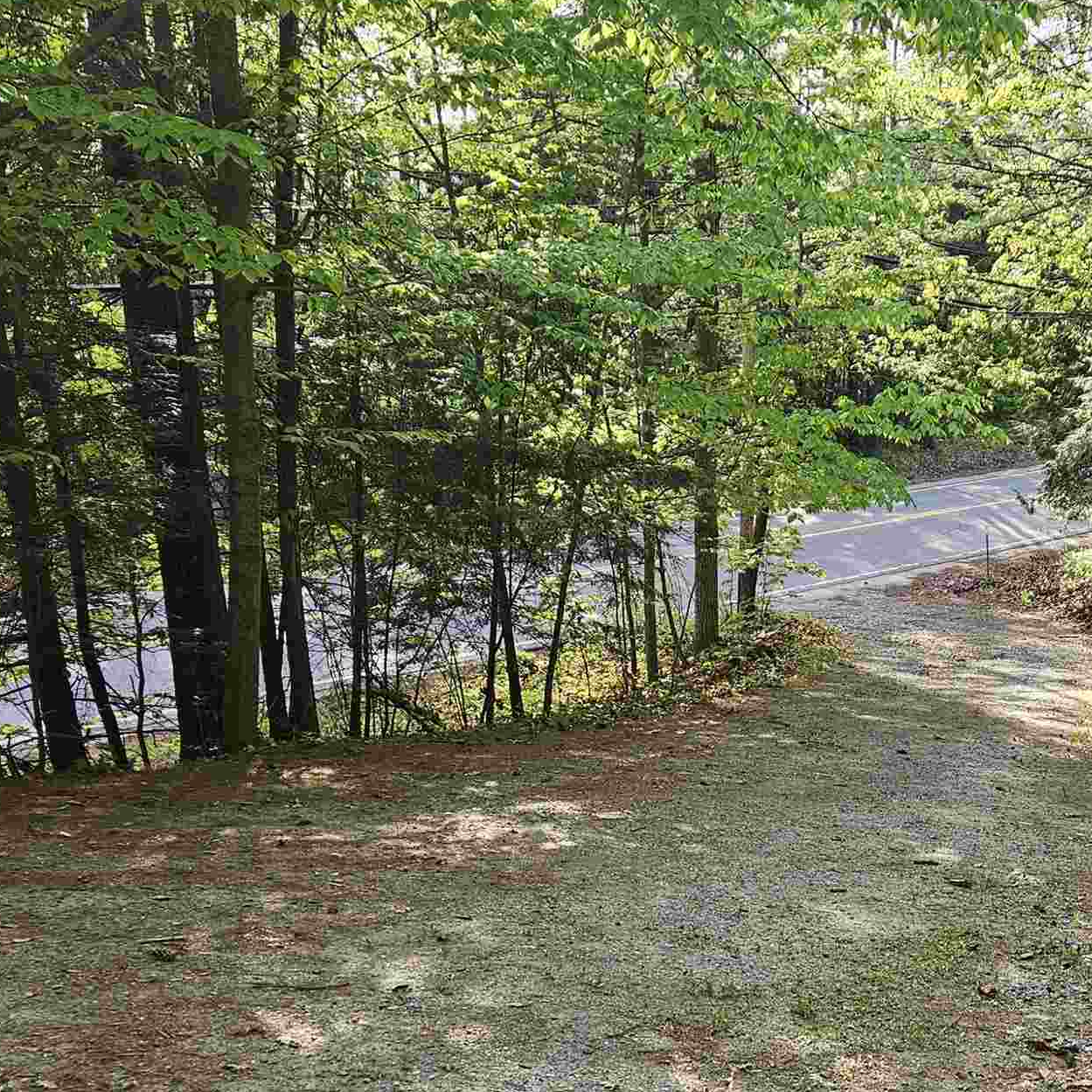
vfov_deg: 33.1
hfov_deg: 33.4
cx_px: 812
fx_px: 1785
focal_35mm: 50
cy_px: 871
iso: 32
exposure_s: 1/180
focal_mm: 5.4
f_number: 1.8
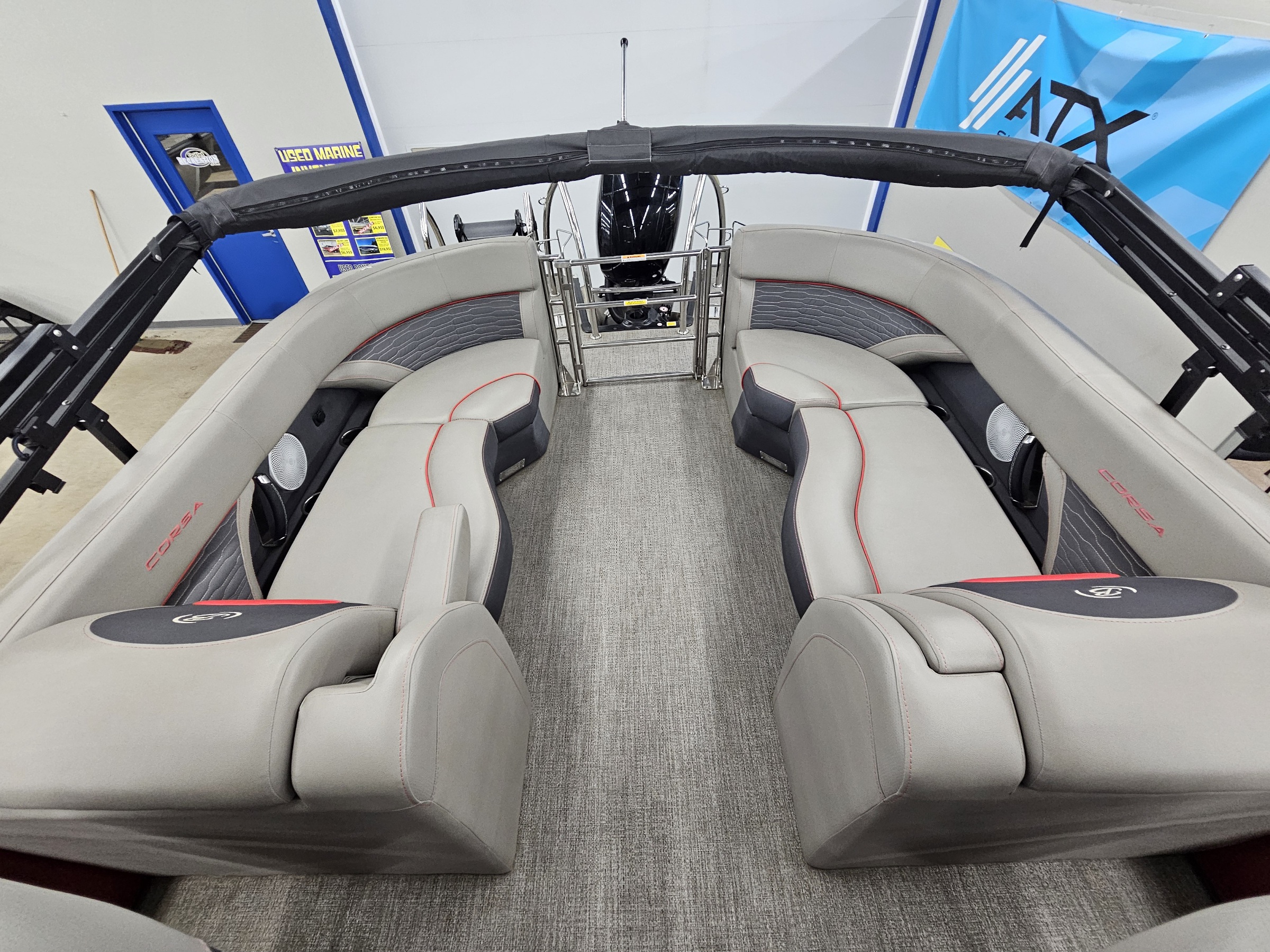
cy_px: 476
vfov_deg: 89.9
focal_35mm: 13
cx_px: 635
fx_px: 477
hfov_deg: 106.2
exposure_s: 1/60.2
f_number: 2.2
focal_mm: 2.2
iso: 320
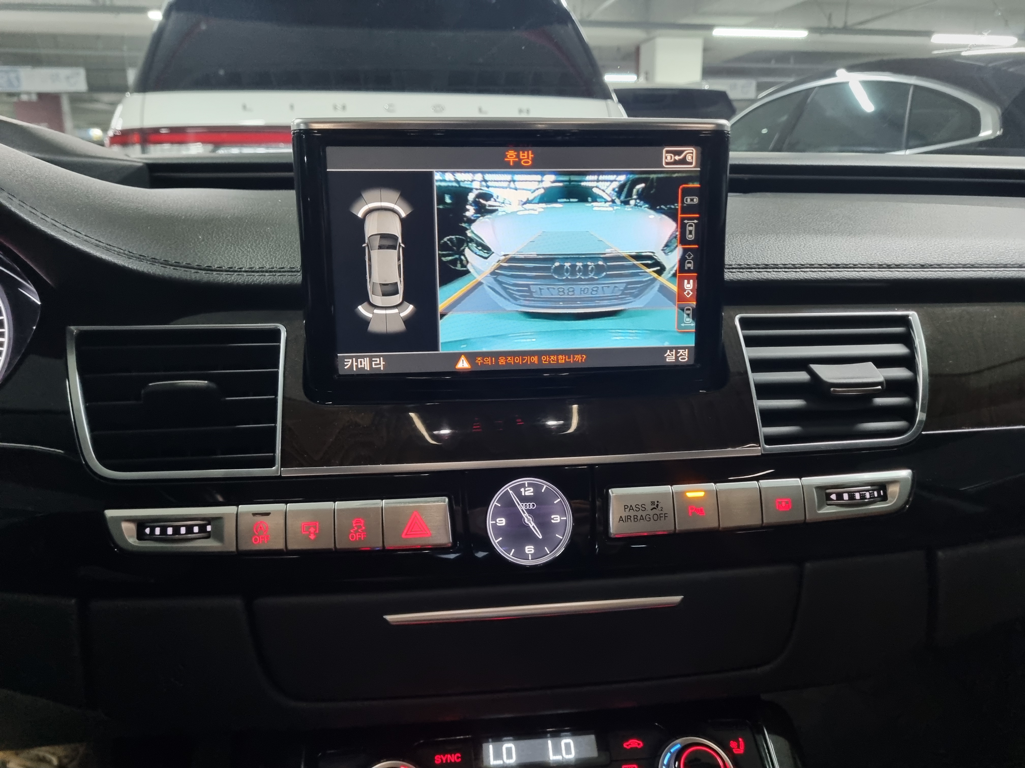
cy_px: 384
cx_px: 512
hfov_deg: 67.3
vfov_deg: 53.1
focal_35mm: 26
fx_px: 770
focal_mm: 5.4
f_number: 1.8
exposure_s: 1/24
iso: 500
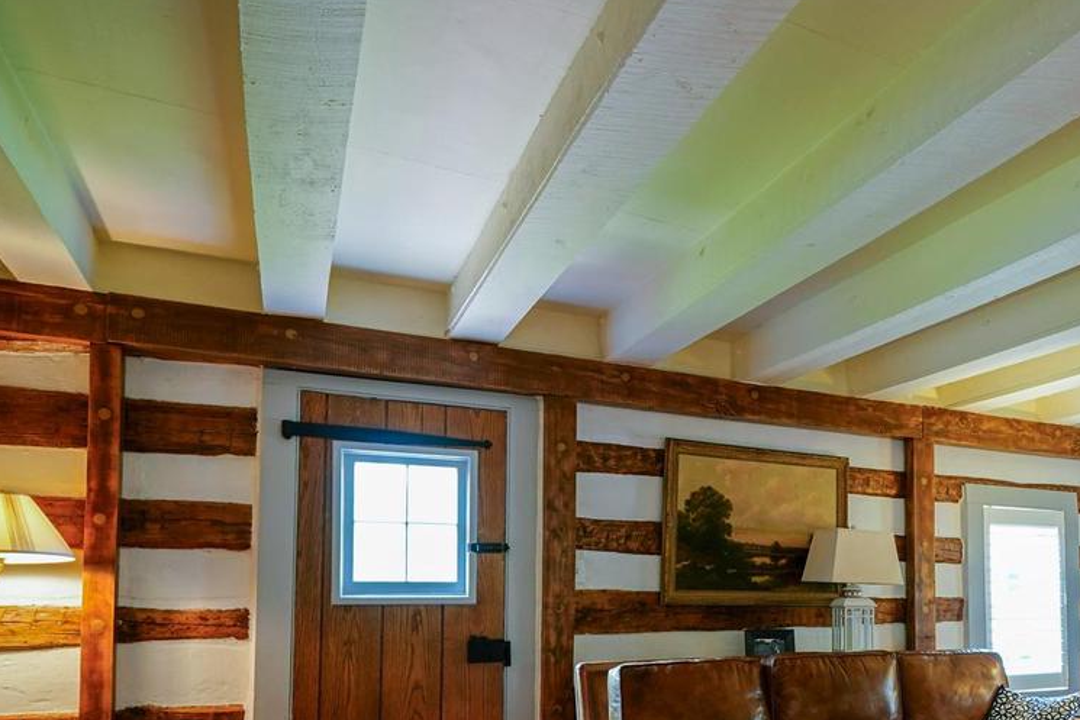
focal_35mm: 29
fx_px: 870
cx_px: 829
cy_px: 562
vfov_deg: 43.2
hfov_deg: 59.7
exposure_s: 1/30
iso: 500
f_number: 2.8
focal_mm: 10
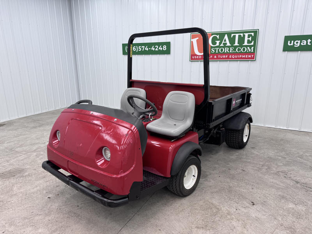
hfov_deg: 71.6
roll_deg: -0.6
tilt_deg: -15.6
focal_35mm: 24
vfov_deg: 56.8
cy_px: 117
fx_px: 216
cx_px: 156
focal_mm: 6.76
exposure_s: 1/120
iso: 80
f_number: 1.78
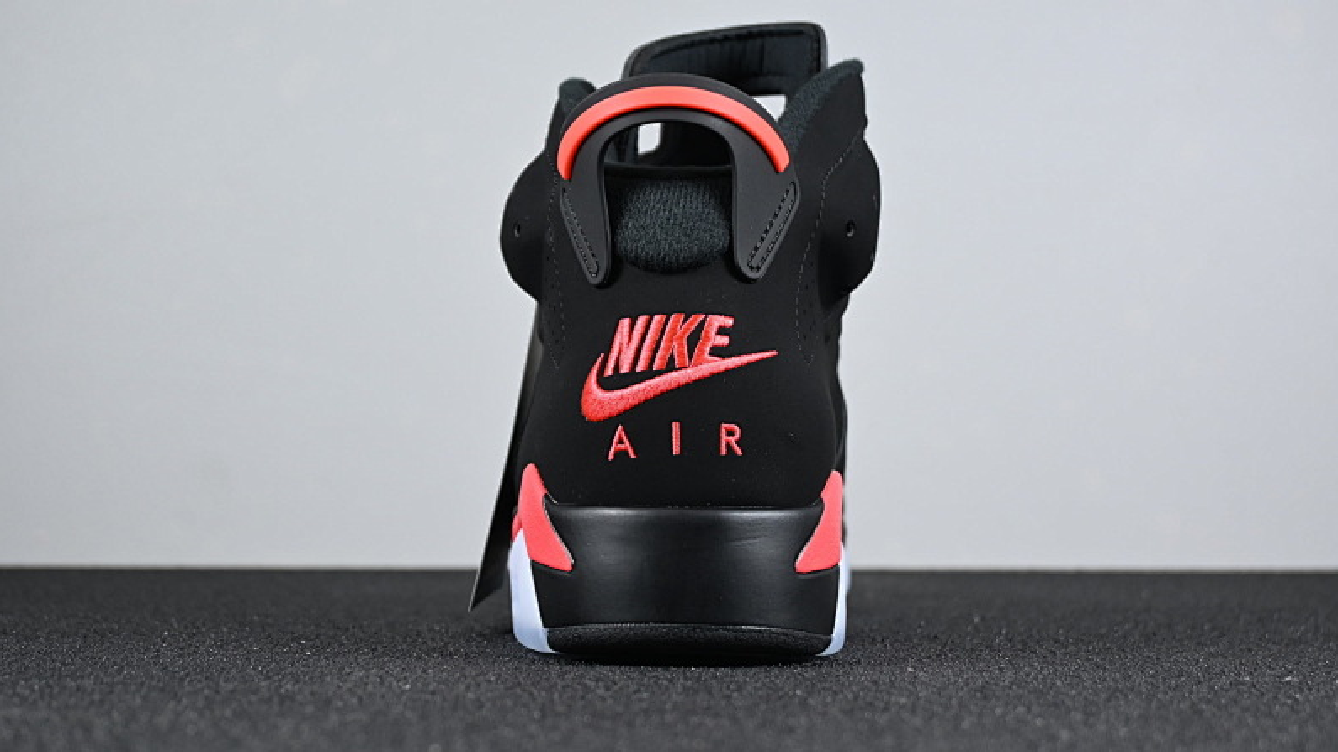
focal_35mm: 59
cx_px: 668
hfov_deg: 35.7
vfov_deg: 20.5
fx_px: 2076
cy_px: 341
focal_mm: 37
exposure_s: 1/125
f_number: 5.3
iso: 640
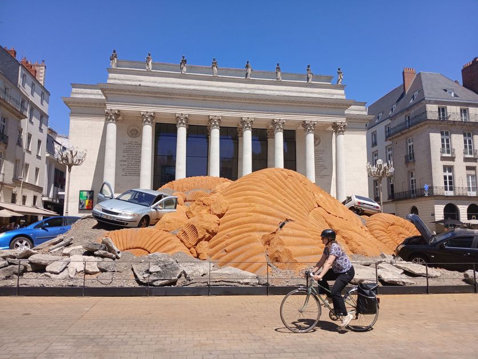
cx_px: 239
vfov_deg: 53.1
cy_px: 180
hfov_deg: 67.3
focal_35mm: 26
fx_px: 359
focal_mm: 3.98
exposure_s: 1/614
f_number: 1.8
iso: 20
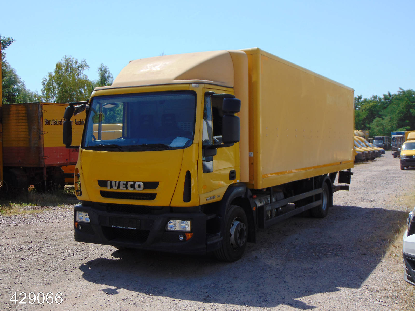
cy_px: 156
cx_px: 208
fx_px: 504
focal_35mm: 42
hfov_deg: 44.8
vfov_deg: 34.3
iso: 80
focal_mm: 7.6
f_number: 8.7
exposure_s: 1/250
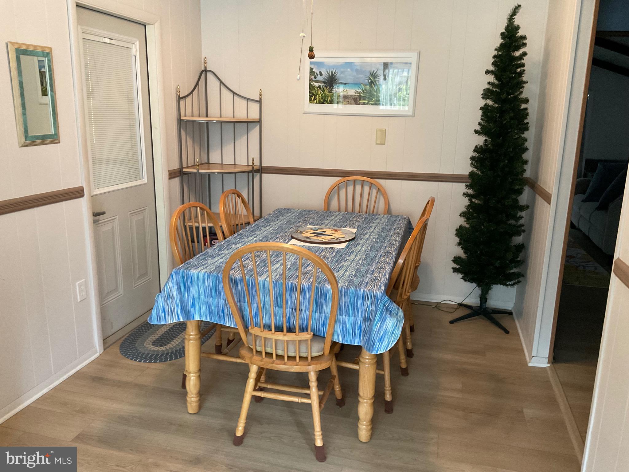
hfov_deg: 61.7
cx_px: 314
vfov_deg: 48.2
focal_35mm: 29
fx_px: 527
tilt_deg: -13.7
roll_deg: -1.4
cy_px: 236
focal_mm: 3
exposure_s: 1/40
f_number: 1.8
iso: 250
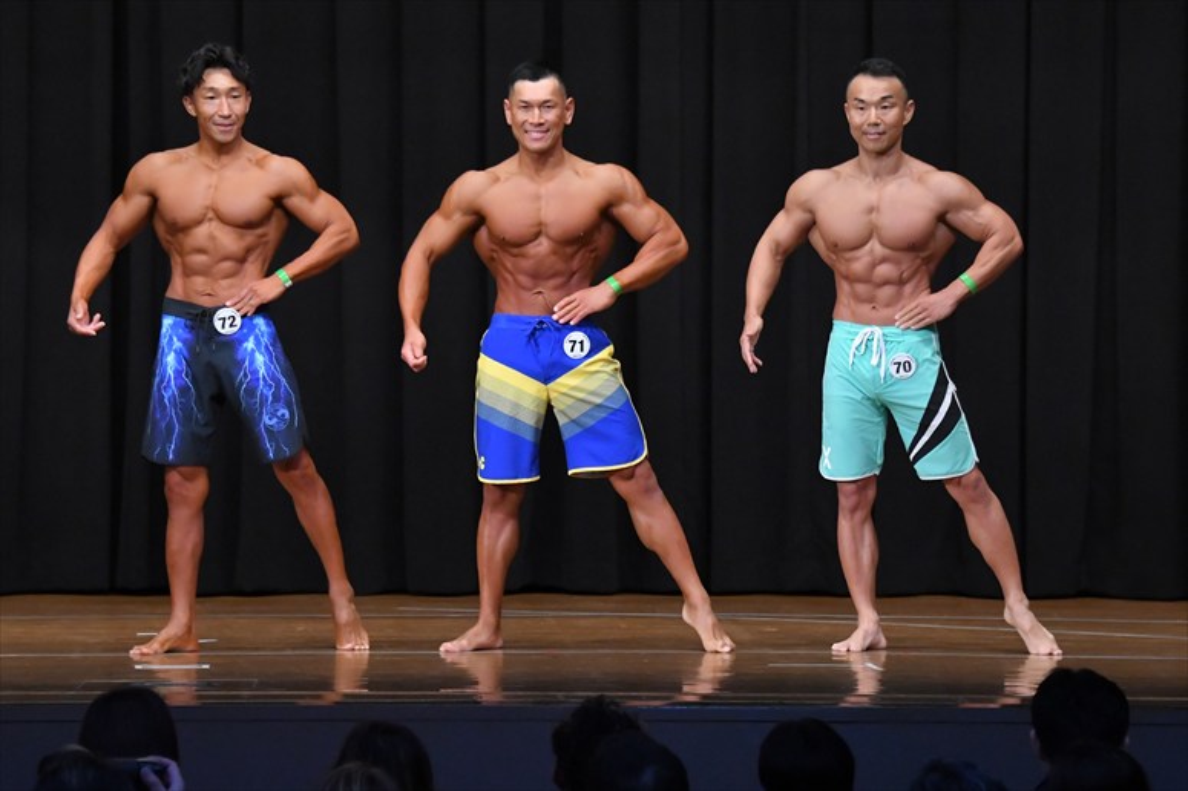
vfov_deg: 6.8
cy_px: 396
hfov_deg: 10.2
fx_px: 6663
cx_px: 594
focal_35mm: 202
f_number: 5.6
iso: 6400
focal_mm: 135
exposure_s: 1/400
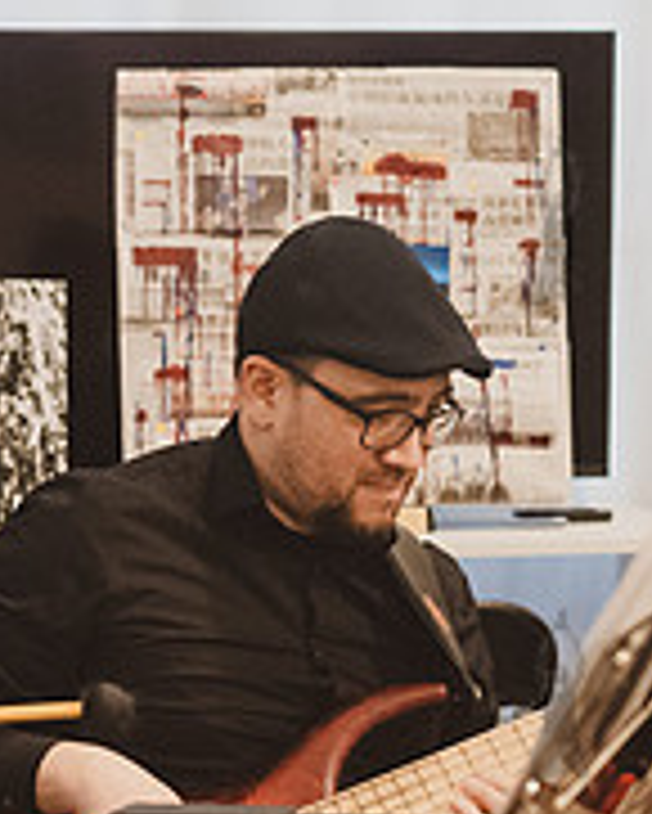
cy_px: 434
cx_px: 32
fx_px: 3278
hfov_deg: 11.3
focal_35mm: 136
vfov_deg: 14.2
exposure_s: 1/320
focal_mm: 35
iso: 4000
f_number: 3.5
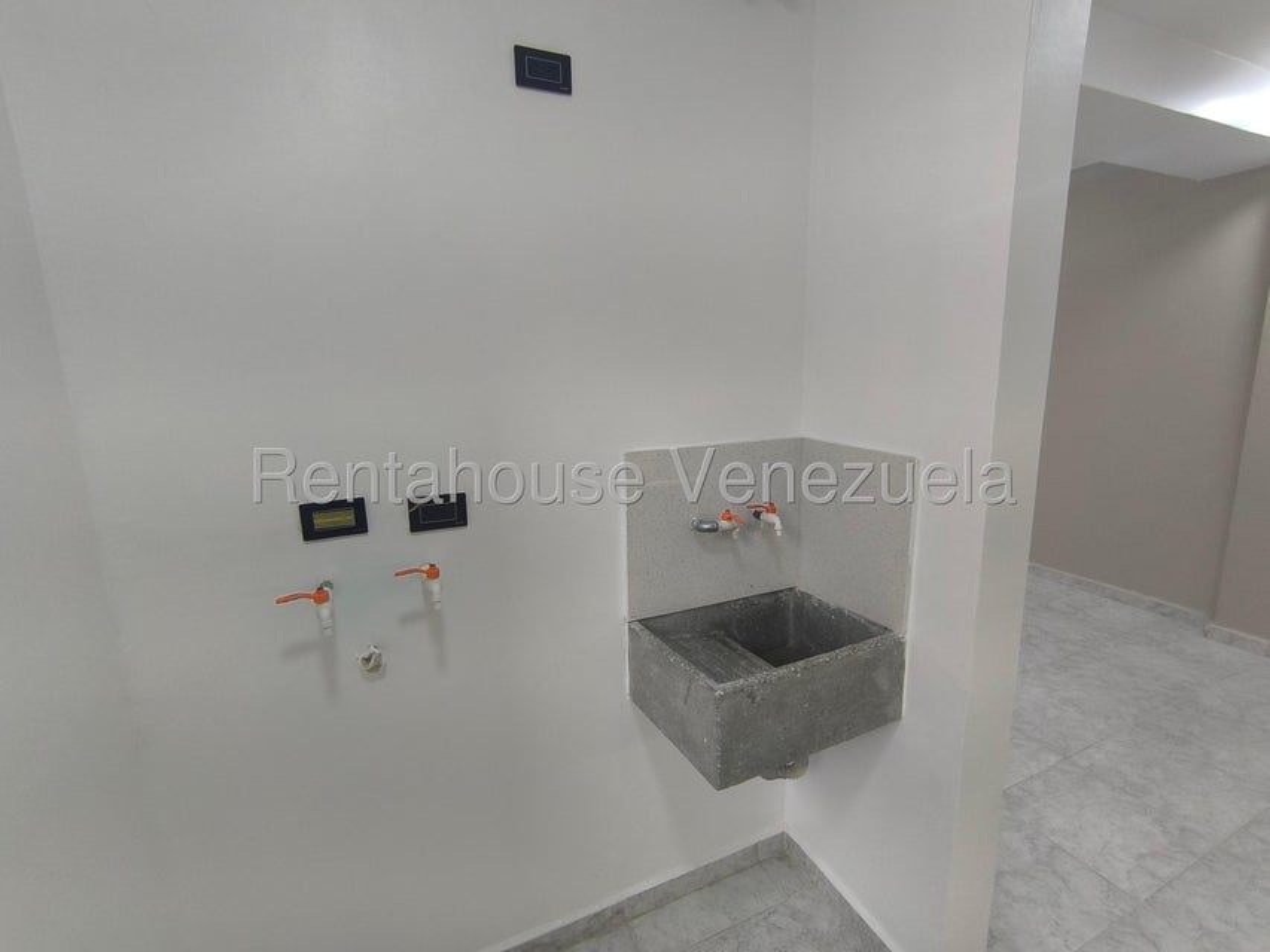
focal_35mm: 16
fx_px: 587
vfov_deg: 78.1
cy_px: 476
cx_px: 635
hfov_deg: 94.5
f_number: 2.2
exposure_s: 1/50
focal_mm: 1.65
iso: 80
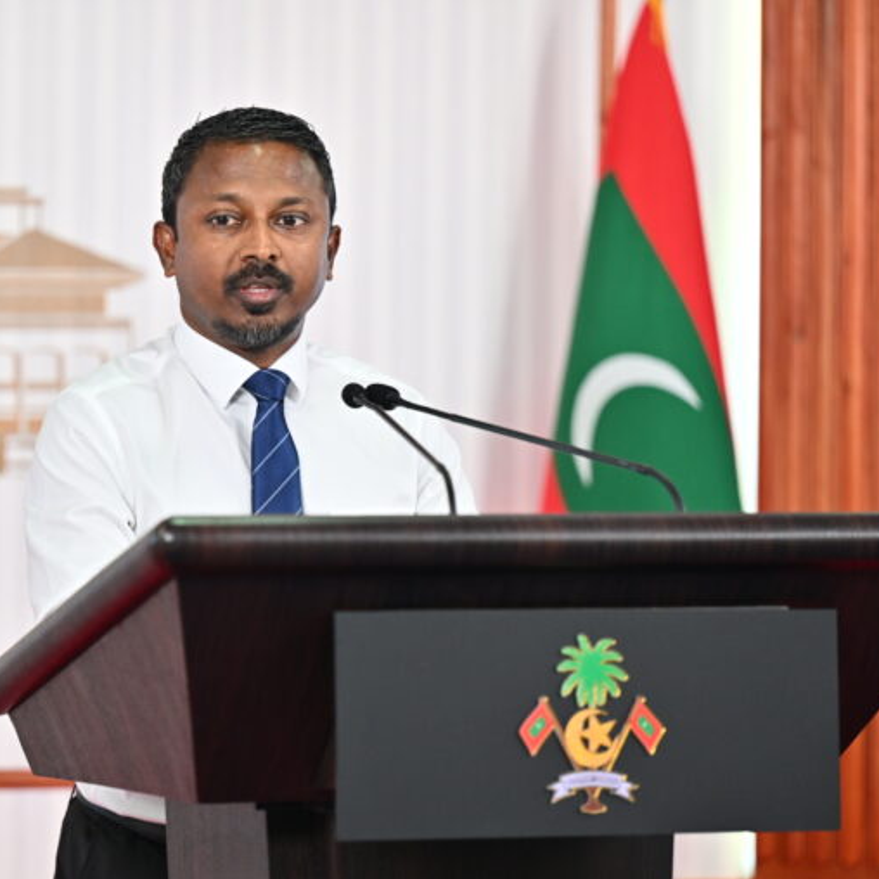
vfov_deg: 8.8
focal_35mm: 199
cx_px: 296
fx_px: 5717
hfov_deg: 8.8
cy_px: 441
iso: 1250
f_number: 2.8
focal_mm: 155
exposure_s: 1/200
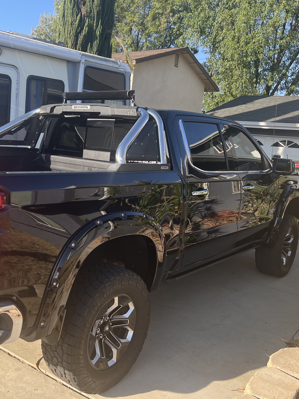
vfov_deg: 52.6
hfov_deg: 40.0
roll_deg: -4.9
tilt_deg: -7.1
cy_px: 199
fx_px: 403
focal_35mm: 35
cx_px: 92
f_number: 1.5
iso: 50
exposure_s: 1/840
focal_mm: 5.7
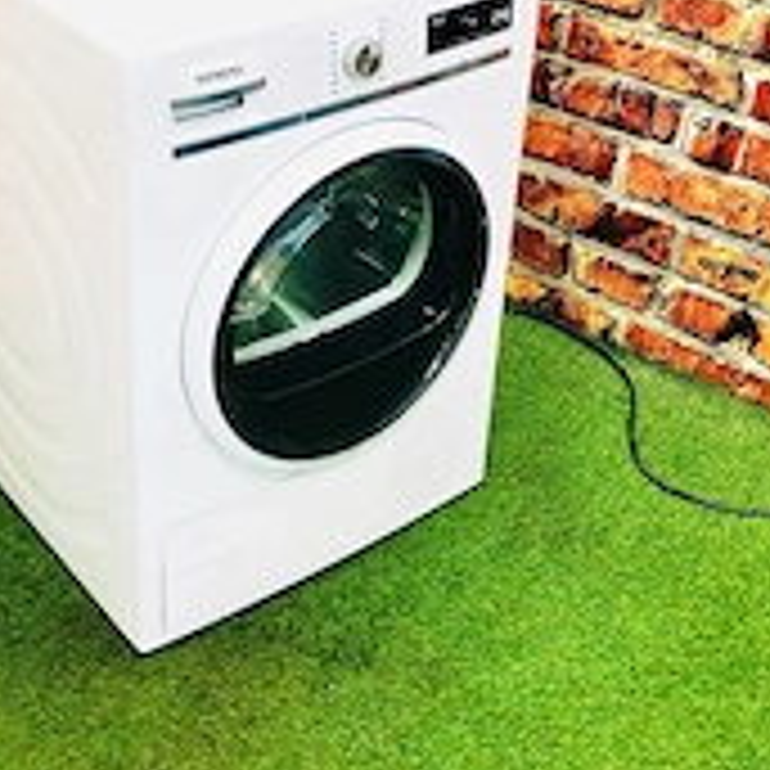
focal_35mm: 58
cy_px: 203
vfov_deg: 29.1
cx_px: 279
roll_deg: -2.5
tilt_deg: -29.2
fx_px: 1460
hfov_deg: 29.4
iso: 40
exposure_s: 1/33
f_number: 1.8
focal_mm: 3.99
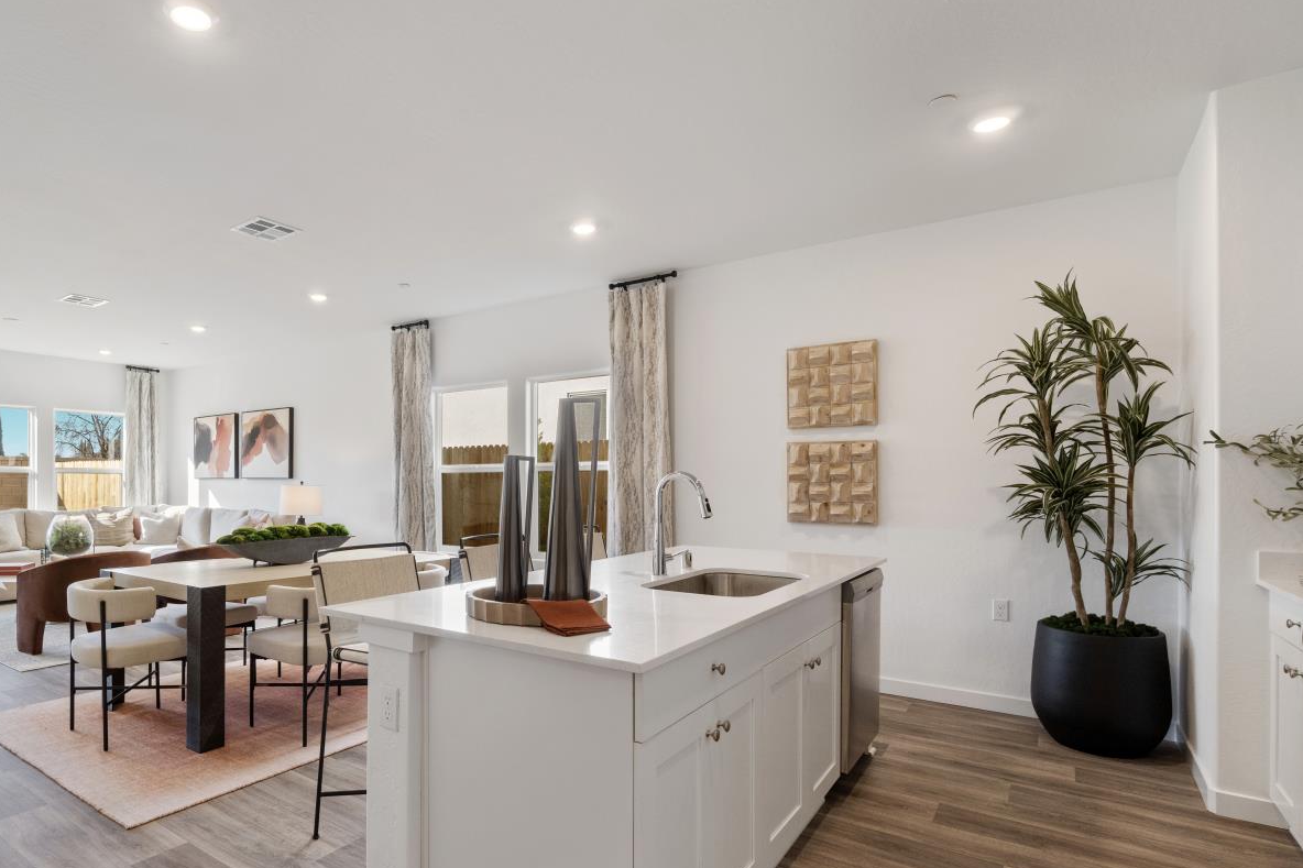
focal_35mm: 19
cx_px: 483
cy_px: 474
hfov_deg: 85.1
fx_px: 688
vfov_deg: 64.4
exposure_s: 1/15
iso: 400
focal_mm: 10
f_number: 8
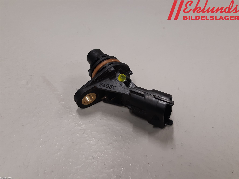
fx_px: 180
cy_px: 90
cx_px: 120
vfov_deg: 53.1
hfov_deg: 67.3
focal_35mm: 26
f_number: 1.7
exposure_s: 1/50
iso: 100
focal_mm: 3.93
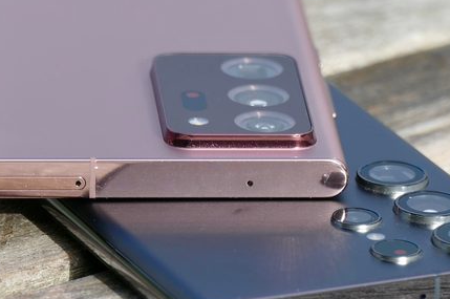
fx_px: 7878
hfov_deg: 3.3
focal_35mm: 631
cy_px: 189
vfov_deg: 2.2
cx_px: 215
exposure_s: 1/500
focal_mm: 137.03
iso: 125
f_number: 4.5
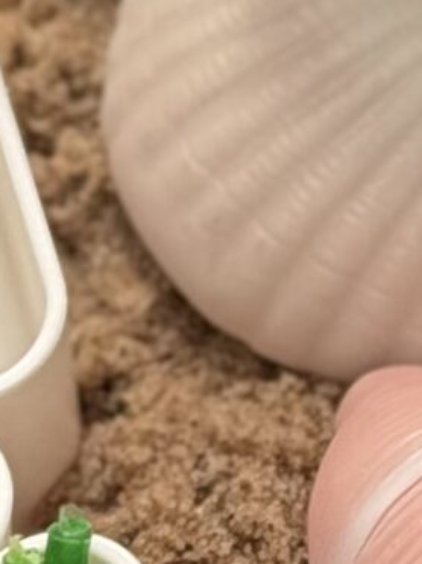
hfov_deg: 4.4
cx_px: 1014
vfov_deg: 5.9
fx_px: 5383
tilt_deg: -59.6
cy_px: -392
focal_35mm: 331
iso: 64
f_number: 1.78
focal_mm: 6.76
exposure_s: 1/301
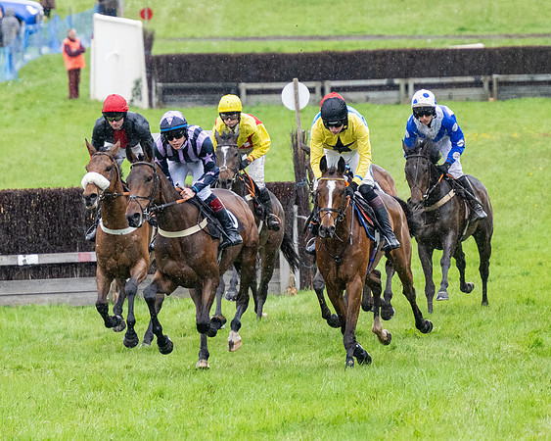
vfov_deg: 3.1
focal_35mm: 500
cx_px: 217
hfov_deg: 3.9
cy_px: 216
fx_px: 8158
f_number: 4
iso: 1000
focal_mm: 190
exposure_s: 1/1000
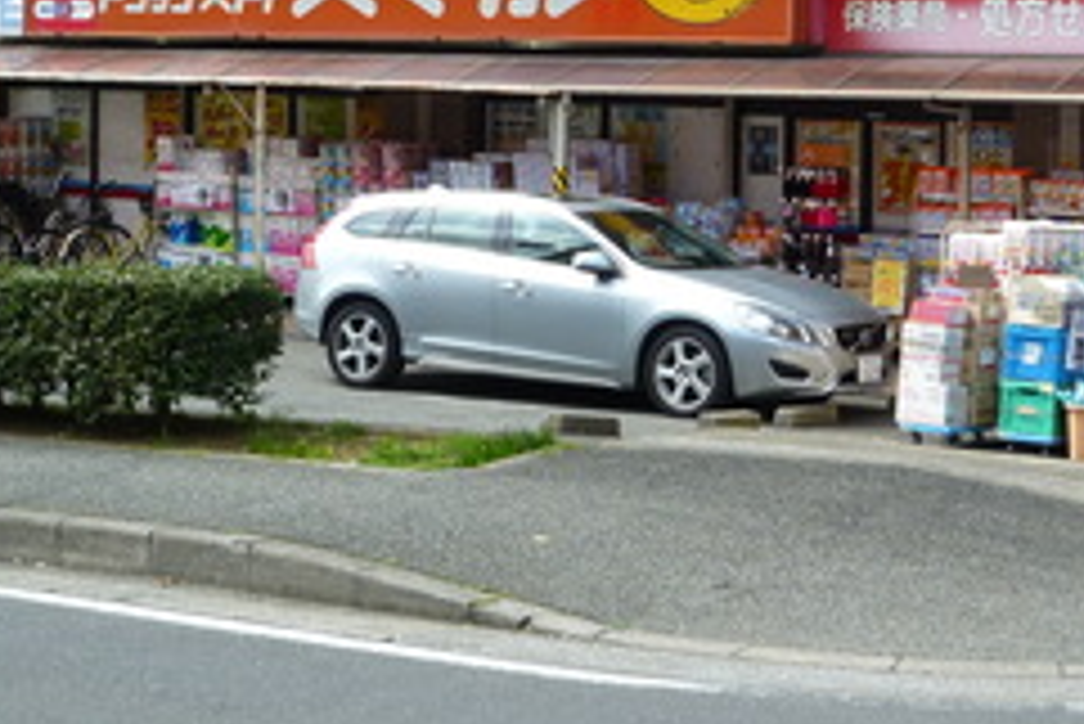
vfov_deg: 16.0
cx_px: 873
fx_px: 2561
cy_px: 180
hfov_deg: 23.5
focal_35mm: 85
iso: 80
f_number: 4
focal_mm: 7.2
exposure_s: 1/200
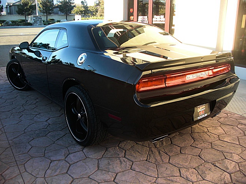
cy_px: 92
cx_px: 123
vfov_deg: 39.7
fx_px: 256
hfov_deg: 51.4
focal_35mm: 36
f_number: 2.8
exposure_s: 1/100
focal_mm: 6.3
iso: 50
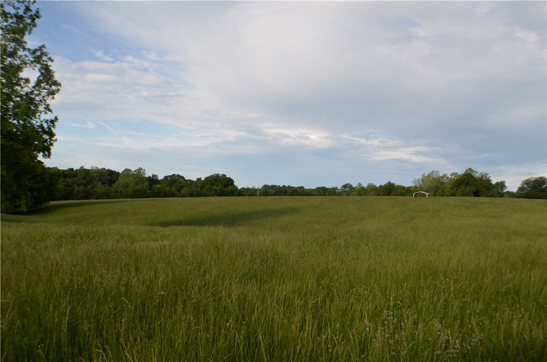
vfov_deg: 39.8
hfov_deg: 57.3
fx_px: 500
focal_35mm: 33
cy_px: 181
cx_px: 274
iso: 100
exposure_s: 1/200
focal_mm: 22
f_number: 8
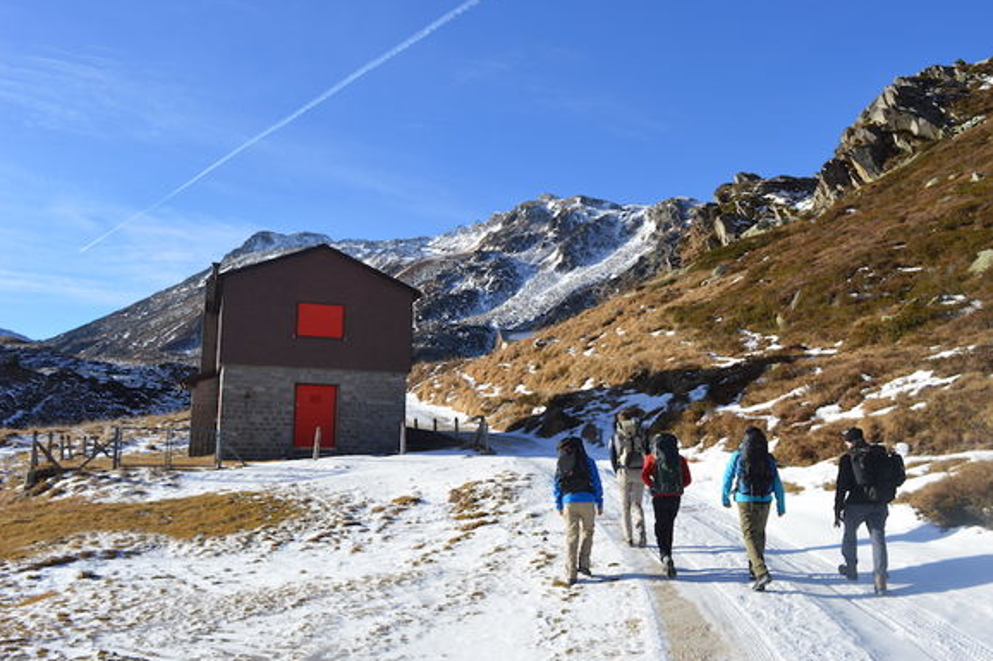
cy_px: 332
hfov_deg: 65.5
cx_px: 512
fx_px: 772
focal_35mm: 28
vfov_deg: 46.4
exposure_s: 1/250
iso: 100
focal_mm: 18
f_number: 7.1
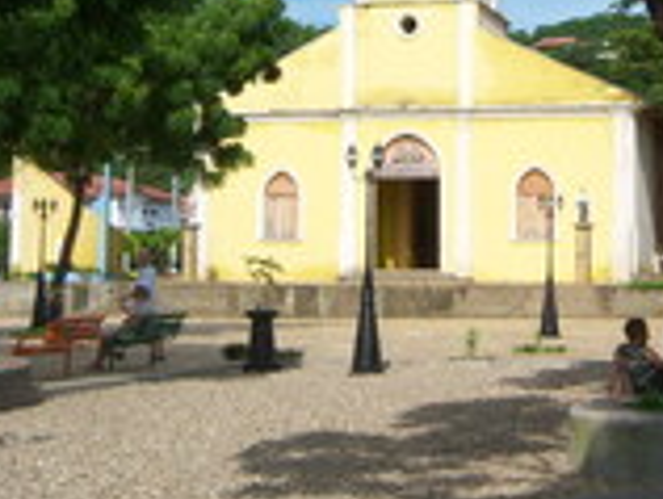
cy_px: 42
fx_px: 1592
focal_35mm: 83
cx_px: 468
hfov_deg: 23.4
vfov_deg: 17.5
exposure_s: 1/640
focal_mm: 7.5
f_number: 4.8
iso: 80
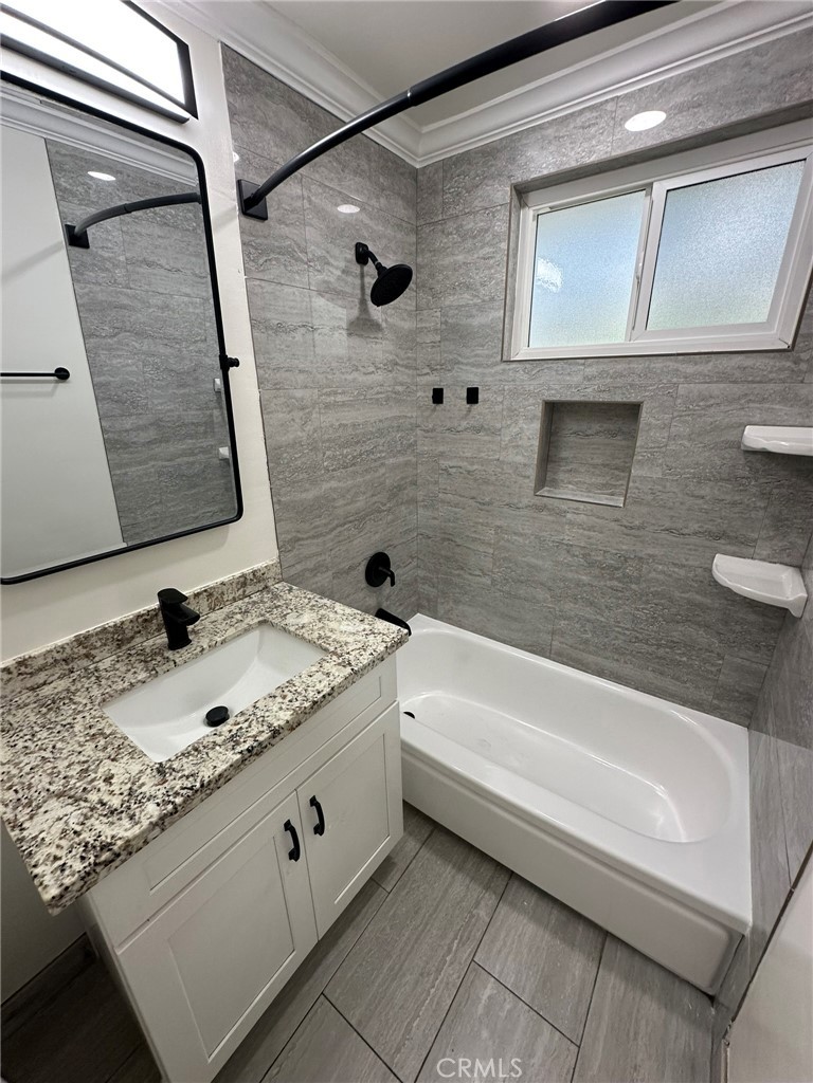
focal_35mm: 14
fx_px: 438
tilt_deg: -20.5
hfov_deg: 85.7
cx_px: 406
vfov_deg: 102.1
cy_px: 542
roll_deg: +0.8
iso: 160
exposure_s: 1/120
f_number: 2.2
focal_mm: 2.22
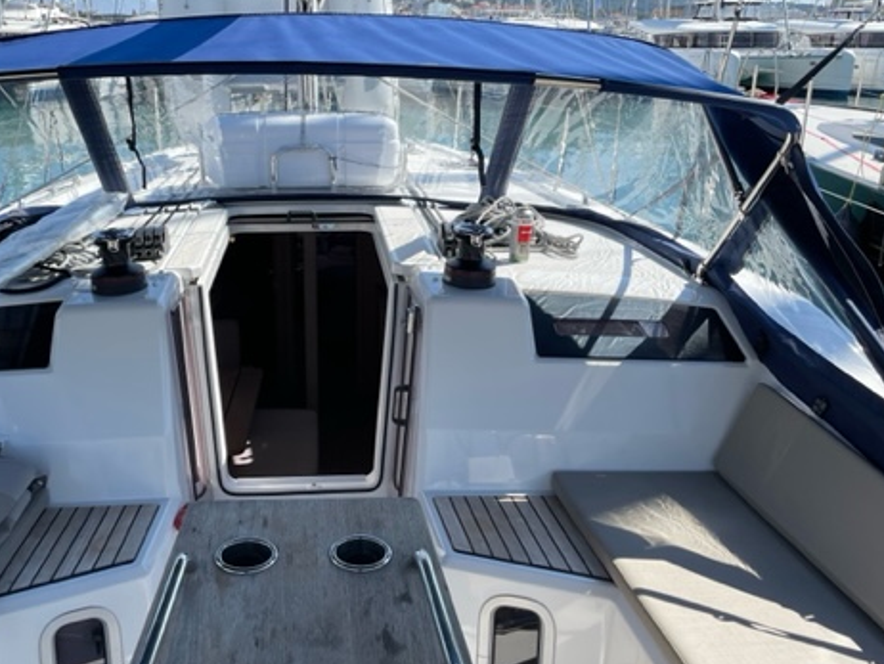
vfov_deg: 39.7
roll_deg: -0.3
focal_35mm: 36
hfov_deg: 50.9
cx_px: 346
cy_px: 306
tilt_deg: -14.3
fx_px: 920
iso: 32
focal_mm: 4.2
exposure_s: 1/2174
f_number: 1.6
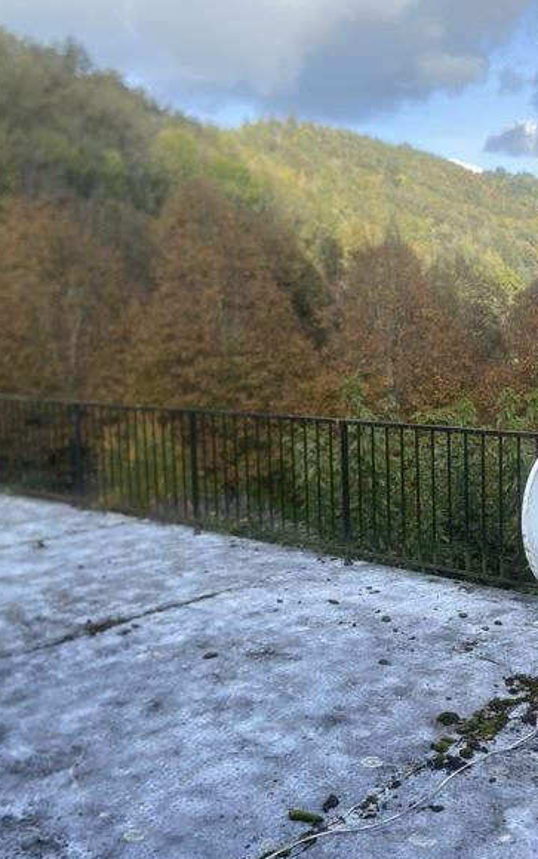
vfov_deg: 51.5
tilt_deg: -6.0
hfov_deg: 33.0
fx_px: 891
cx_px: 394
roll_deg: +0.8
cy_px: 441
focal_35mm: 38
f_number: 1.8
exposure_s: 1/864
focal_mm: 4.25
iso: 32
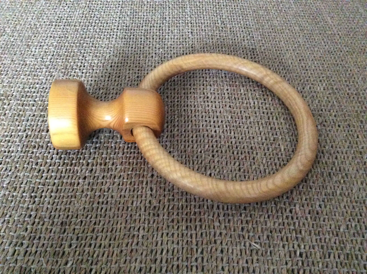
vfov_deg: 44.1
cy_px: 137
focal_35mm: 32
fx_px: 339
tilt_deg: -51.3
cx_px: 184
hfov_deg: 56.9
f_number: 2.4
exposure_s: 1/17
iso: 800
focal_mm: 3.3
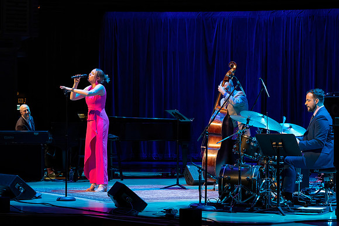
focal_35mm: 111
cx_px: 156
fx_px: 1045
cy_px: 104
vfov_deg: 12.3
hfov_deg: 18.4
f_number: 7.1
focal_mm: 100
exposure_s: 1/250
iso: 5000
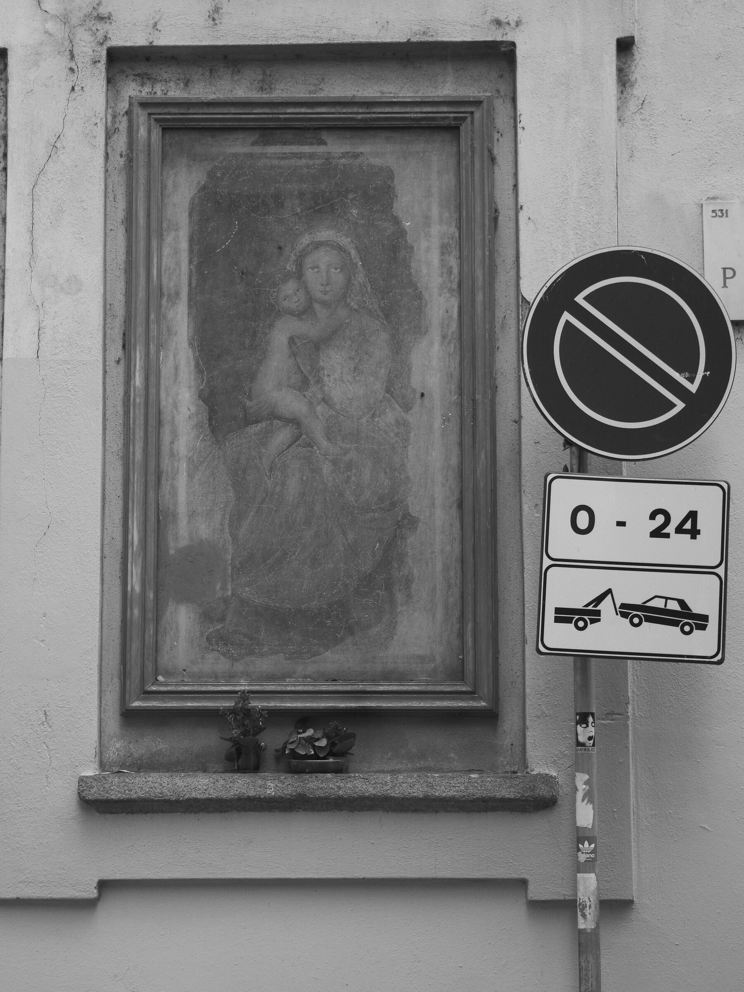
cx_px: 372
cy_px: 496
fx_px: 2235
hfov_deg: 18.9
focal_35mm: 78
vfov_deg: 25.0
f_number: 5.4
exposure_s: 1/100
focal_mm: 39
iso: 1000
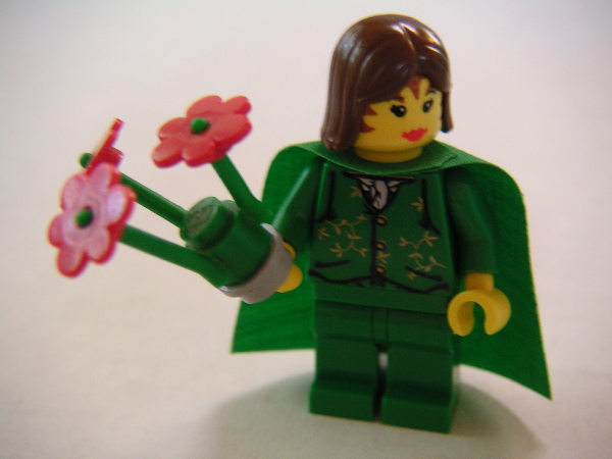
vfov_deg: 24.8
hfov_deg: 32.7
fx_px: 1043
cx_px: 306
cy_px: 230
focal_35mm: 59
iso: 100
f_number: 3
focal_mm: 9.2
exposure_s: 1/15
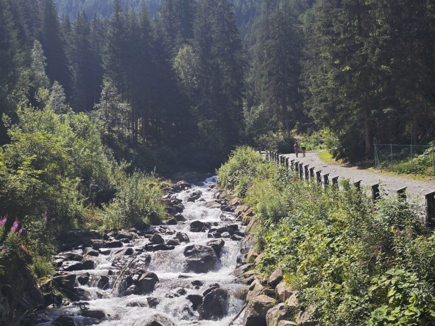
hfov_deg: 41.2
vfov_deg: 31.5
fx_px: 578
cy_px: 163
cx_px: 218
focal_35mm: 46
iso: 50
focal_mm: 8.72
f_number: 2
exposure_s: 1/2456
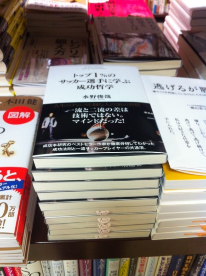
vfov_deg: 52.7
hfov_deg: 40.6
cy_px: 138
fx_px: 279
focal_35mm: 35
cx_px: 103
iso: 125
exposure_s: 1/15
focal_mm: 3.85
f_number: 2.8
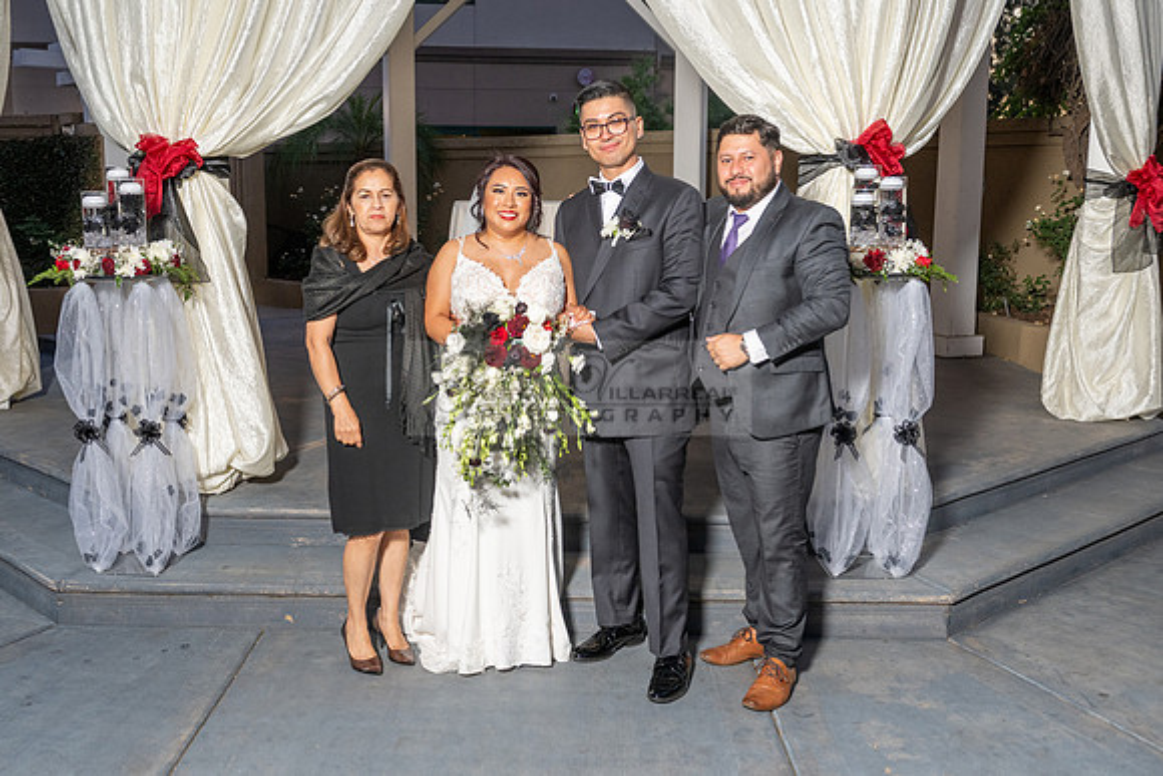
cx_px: 504
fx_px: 1257
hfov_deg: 49.5
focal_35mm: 39
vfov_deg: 34.3
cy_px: 369
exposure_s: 1/200
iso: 640
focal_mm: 34
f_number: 4.5
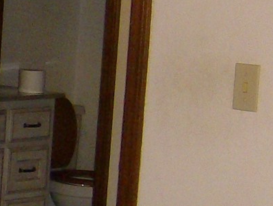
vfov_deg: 8.5
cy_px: 205
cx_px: -250
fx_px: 1366
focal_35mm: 173
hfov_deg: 10.6
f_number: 2.8
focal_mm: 6
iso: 200
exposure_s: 1/60
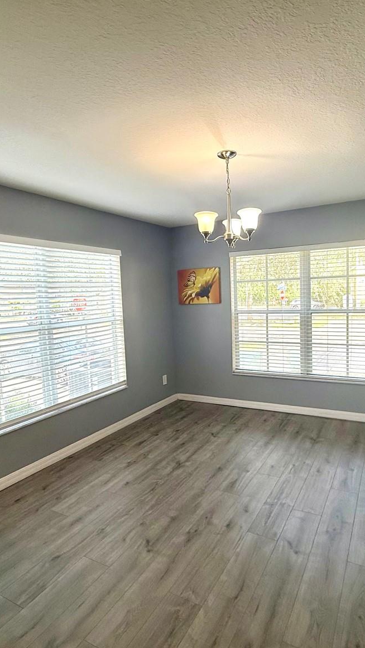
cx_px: 212
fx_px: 361
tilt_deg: -3.5
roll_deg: +1.8
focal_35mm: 21
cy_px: 324
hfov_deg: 53.4
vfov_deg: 83.8
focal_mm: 2.22
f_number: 2.2
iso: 50
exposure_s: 1/140
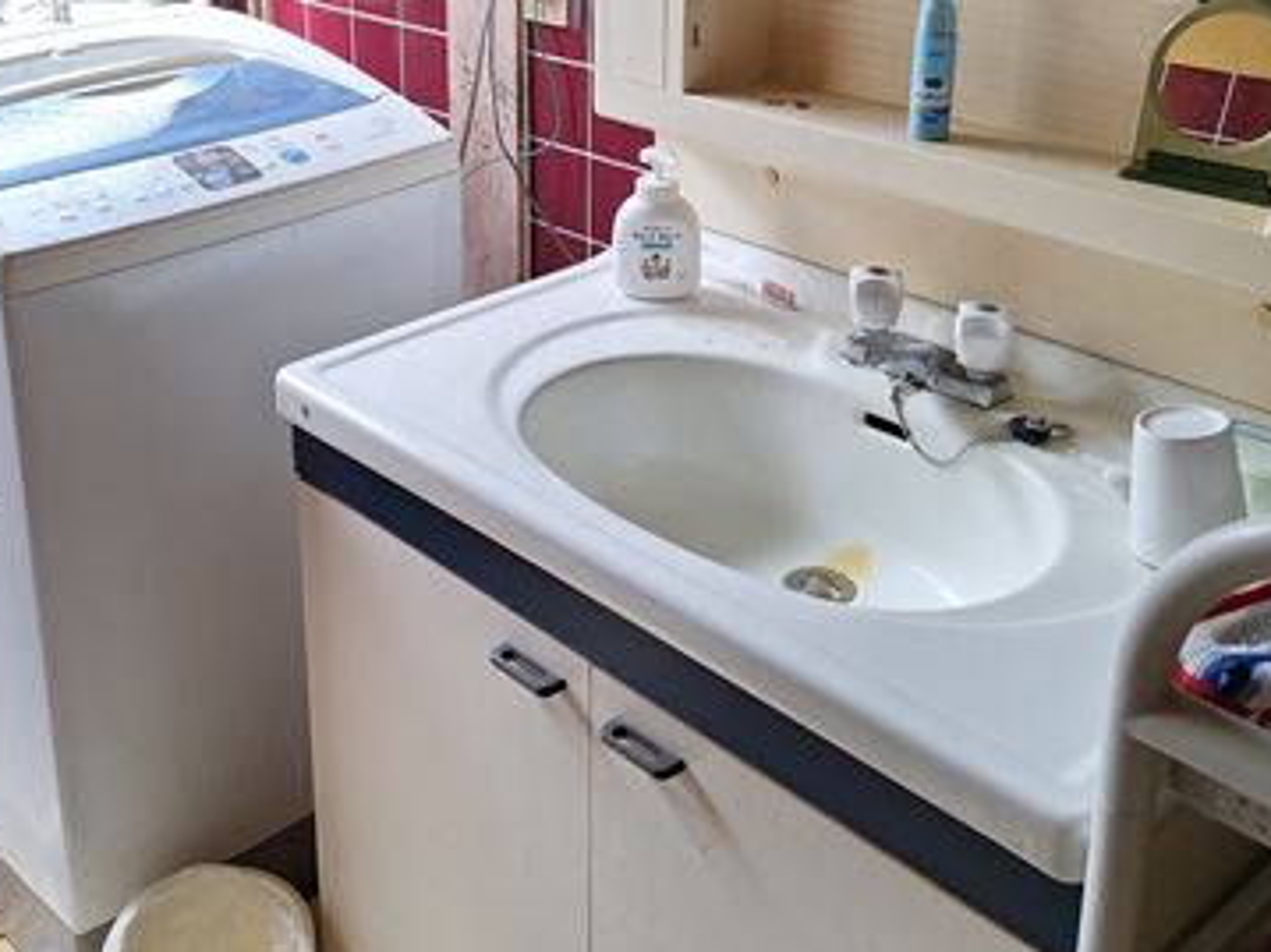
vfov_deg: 34.3
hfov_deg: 45.3
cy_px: 226
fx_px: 1505
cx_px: 457
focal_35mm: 41
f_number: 1.8
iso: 40
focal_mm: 5.54
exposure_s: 1/136
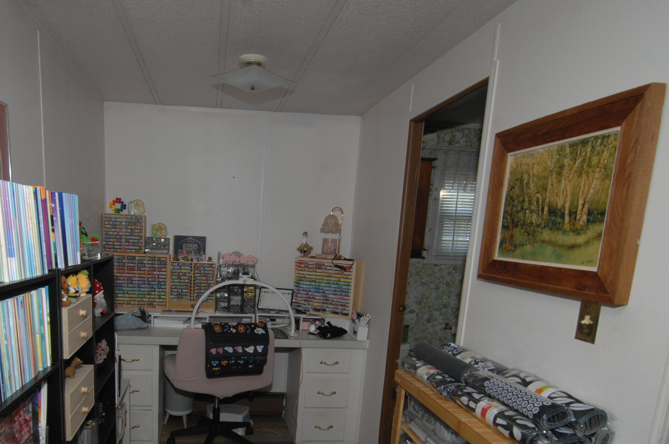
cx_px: 244
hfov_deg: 73.0
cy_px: 318
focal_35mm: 24
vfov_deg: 51.8
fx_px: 440
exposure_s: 1/60
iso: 320
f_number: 5.3
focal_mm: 11
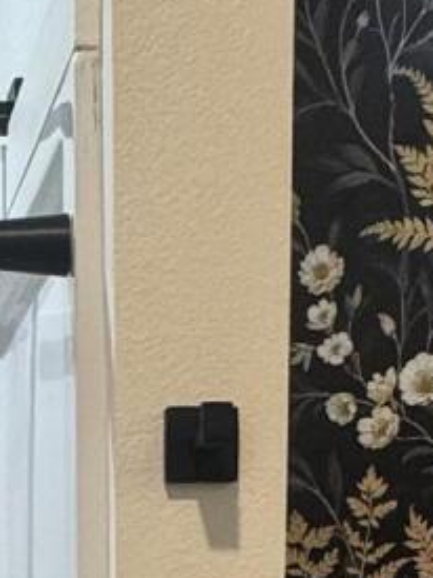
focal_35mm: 102
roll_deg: +1.6
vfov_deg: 17.0
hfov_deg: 14.2
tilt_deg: -8.5
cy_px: 927
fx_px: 1703
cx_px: -11
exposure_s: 1/120
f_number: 2.2
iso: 125
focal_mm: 2.22
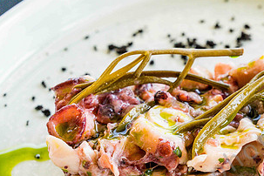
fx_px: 983
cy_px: 167
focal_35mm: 134
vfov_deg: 10.2
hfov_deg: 15.2
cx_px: 223
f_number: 9
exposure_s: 1/500
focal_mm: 70
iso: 5000
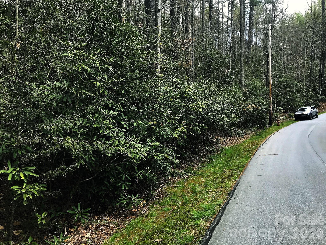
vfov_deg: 49.7
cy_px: 122
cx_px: 163
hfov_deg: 63.4
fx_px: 264
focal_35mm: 28
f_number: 1.8
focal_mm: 3.99
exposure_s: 1/295
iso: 20
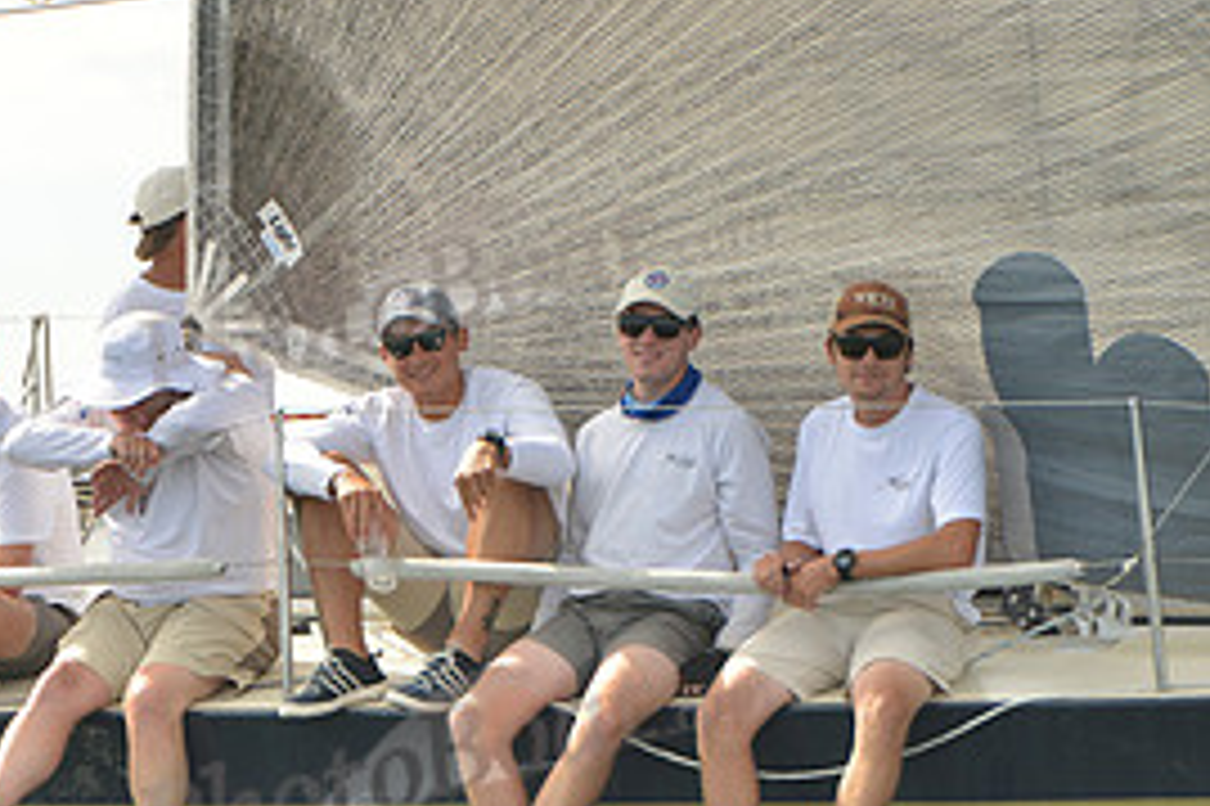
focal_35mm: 432
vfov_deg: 3.2
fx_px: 14511
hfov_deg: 4.8
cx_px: -90
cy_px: 588
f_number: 5
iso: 200
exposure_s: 1/1000
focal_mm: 200
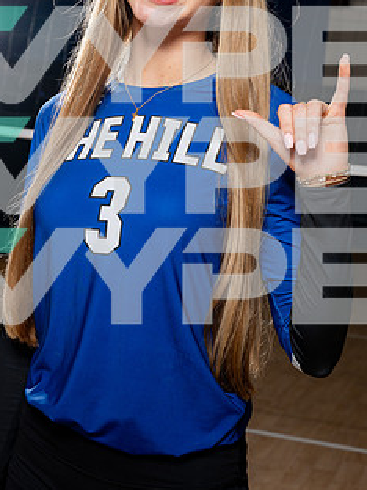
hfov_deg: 17.2
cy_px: 166
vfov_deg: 22.7
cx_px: 168
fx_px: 1216
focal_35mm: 86
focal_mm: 62
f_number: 8
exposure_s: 1/250
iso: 100
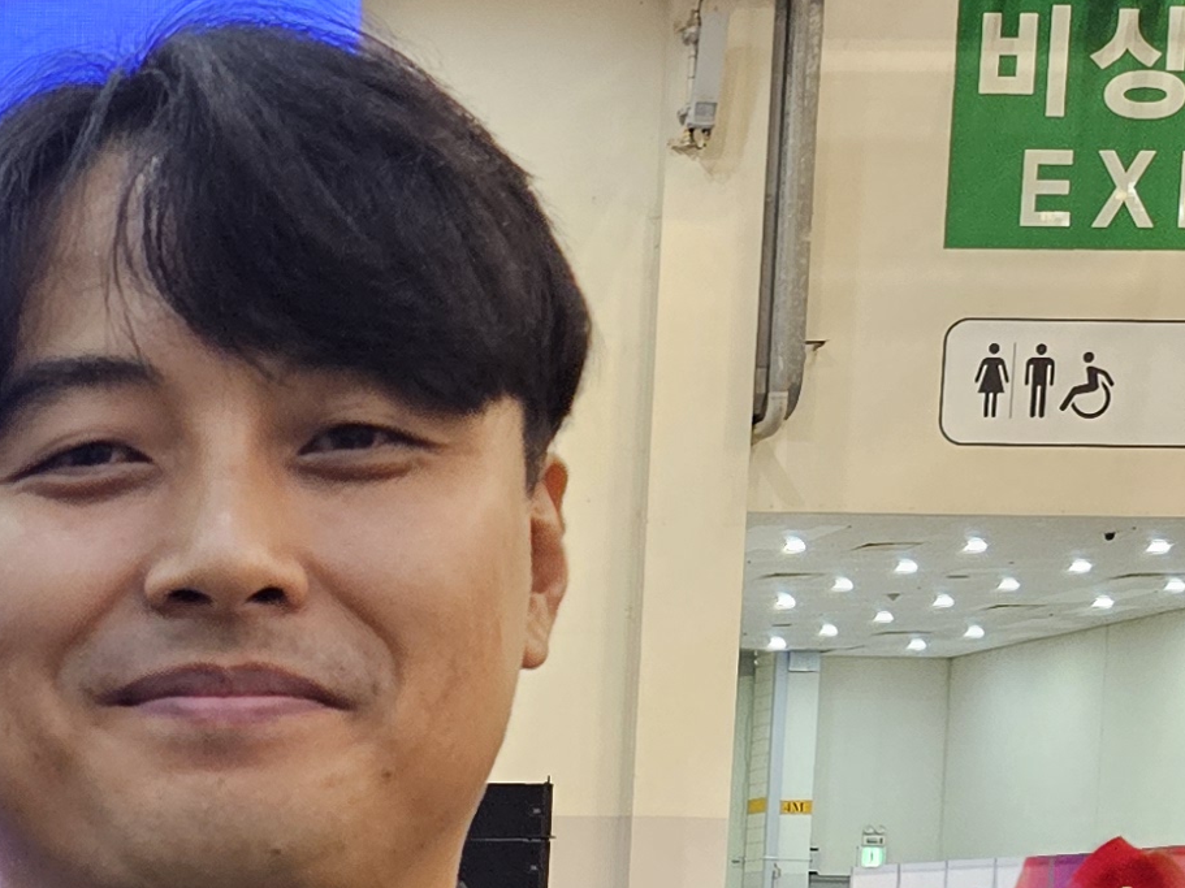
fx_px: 3457
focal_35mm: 101
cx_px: -637
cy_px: 1188
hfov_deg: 17.3
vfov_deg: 14.0
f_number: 1.8
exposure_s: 1/120
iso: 400
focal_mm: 5.4
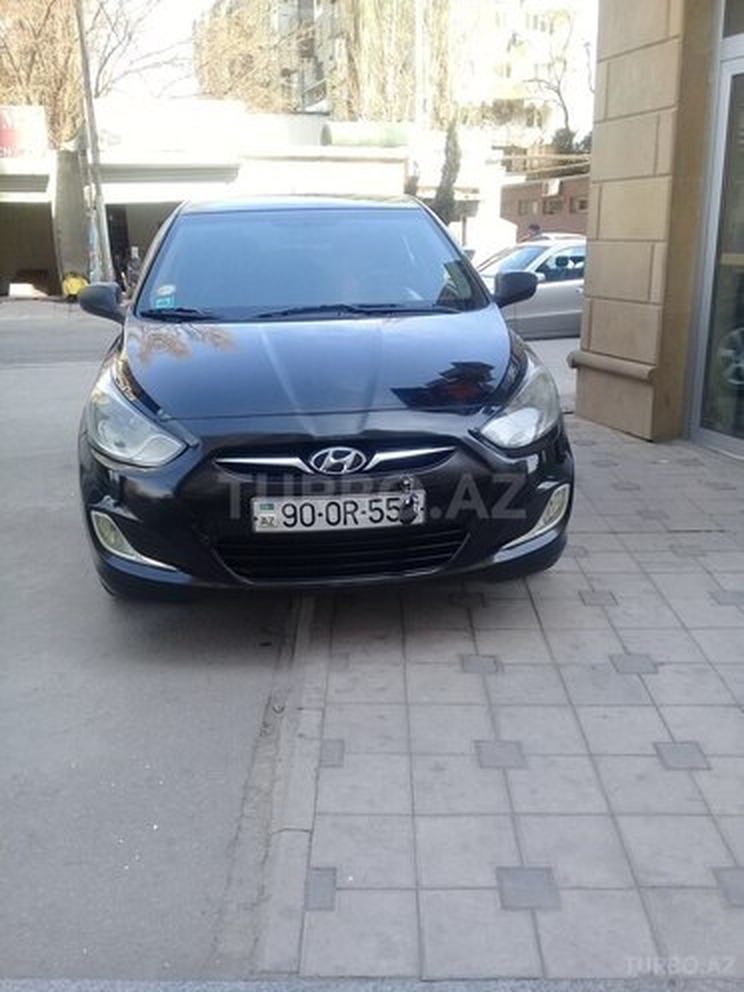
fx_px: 888
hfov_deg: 45.4
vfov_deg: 58.4
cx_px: 372
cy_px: 496
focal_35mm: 31
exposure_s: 1/185
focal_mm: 3.3
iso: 50
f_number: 2.2
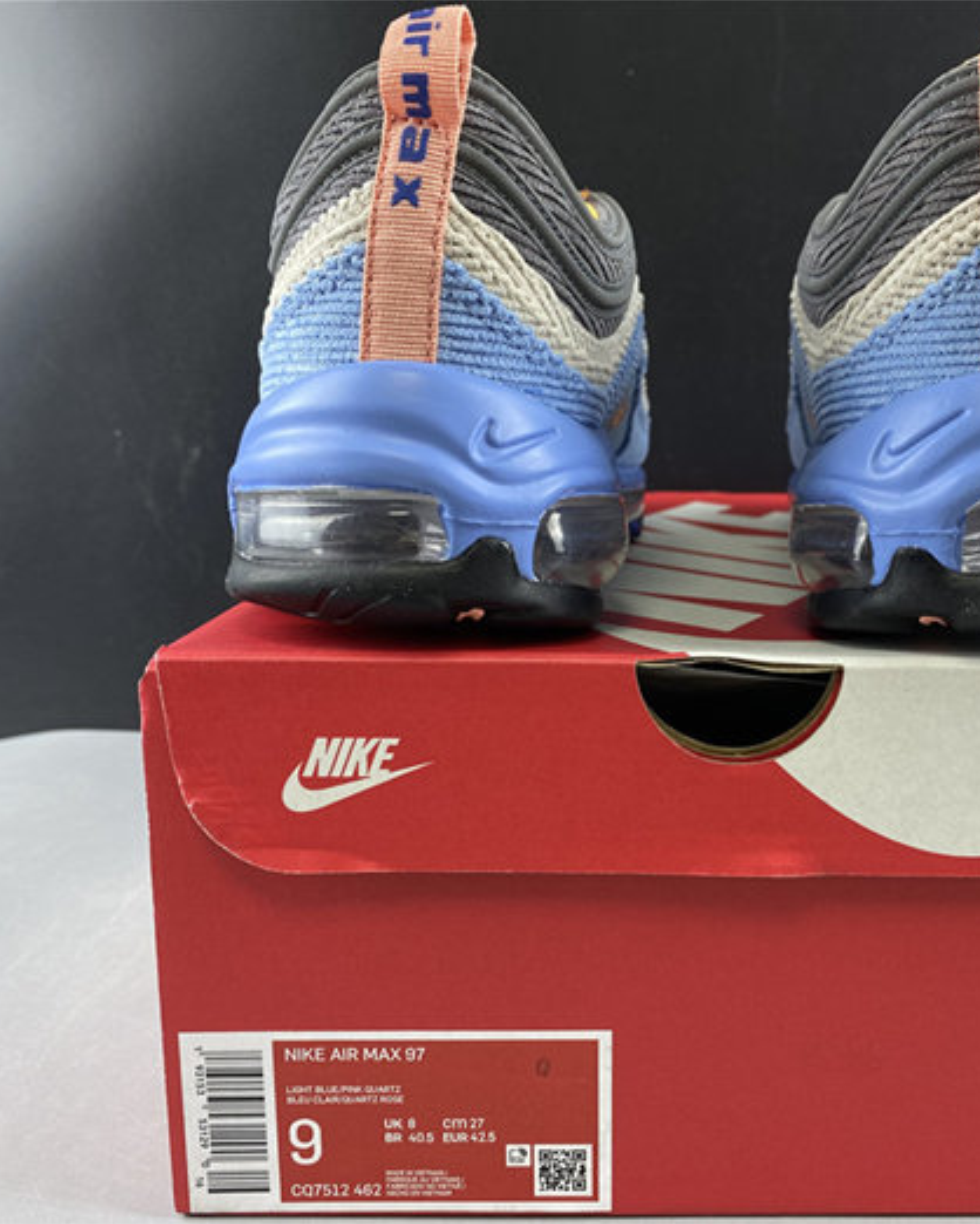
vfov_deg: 52.8
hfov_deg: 42.5
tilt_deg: -9.7
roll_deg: -0.1
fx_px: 1232
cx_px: 689
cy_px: 613
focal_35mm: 34
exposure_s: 1/50
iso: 64
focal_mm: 4.25
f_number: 1.8
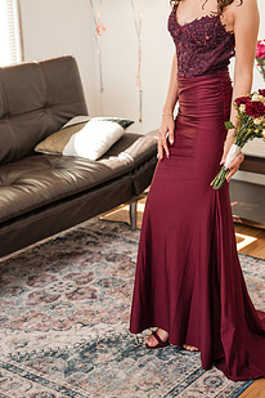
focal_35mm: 70
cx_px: 161
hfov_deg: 19.4
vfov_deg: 28.6
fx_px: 773
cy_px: 121
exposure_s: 1/250
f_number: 3.2
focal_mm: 48
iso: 1000
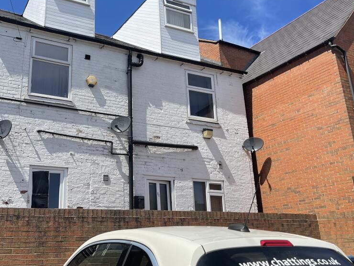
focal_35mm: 36
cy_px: 124
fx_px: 368
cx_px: 122
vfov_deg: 39.6
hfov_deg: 50.6
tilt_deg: +18.0
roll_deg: +0.9
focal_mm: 5.1
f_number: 1.6
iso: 32
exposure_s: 1/3922
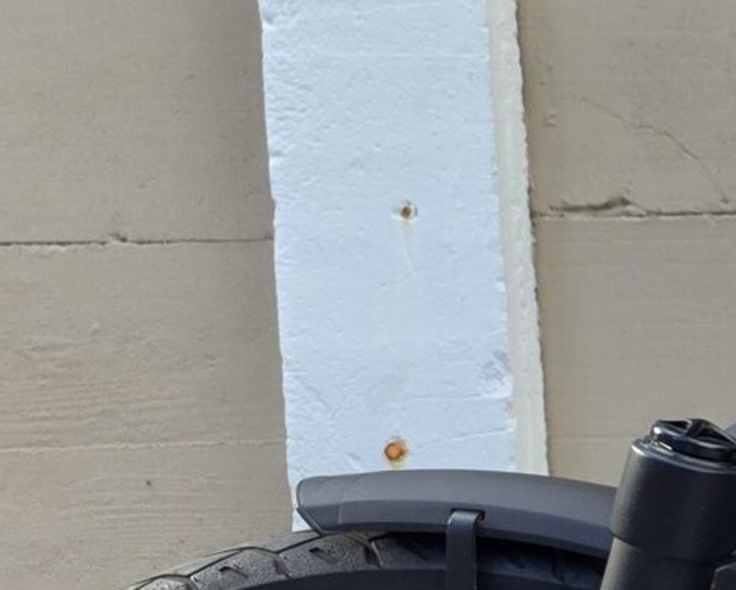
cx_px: 1720
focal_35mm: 118
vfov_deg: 12.9
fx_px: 2571
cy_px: 620
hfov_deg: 12.8
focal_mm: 6.25
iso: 50
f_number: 1.7
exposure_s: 1/359
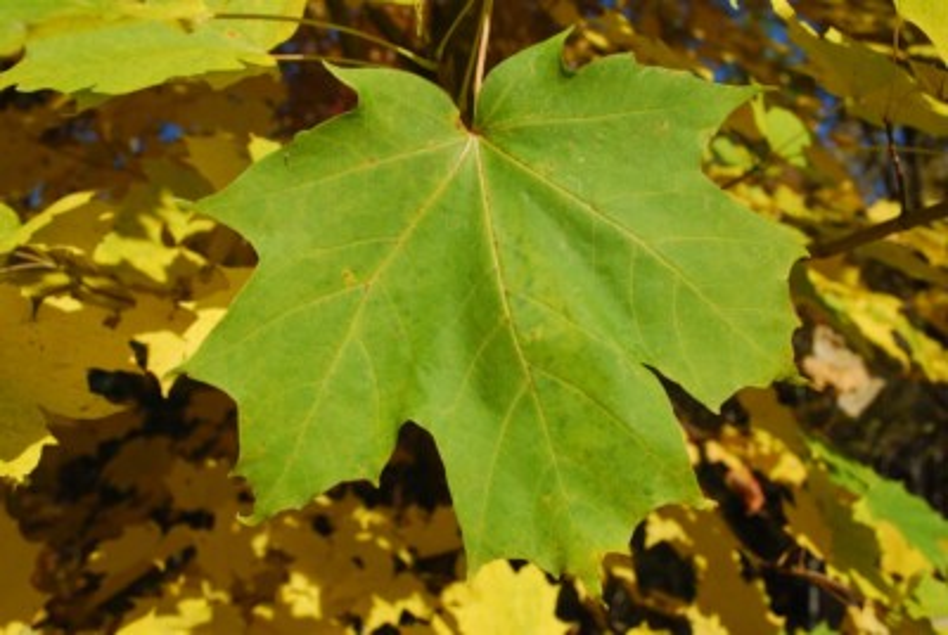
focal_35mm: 33
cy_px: 318
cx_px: 474
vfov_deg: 40.1
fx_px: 870
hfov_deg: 57.2
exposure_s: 1/200
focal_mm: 22
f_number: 8
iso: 100
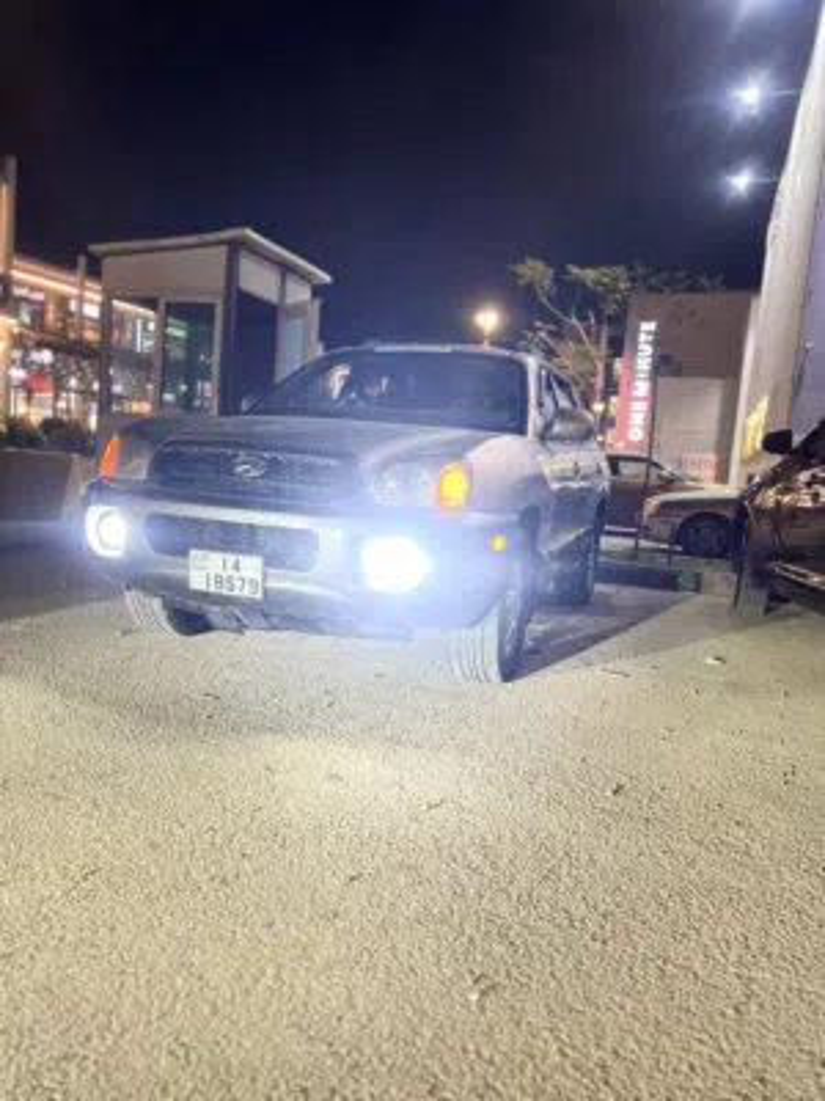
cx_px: 412
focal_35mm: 26
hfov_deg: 53.1
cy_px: 550
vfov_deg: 67.3
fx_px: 826
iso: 160
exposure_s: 1/50
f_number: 1.5
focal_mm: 5.7
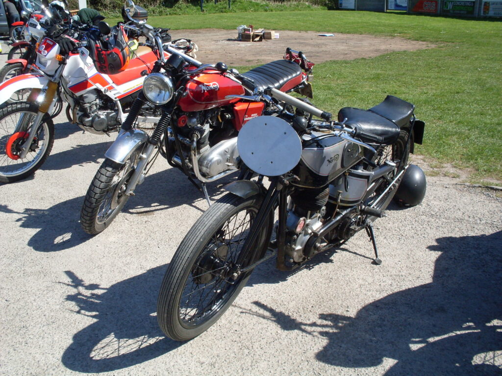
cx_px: 251
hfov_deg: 49.0
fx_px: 551
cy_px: 188
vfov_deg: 37.7
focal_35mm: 38
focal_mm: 6.3
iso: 80
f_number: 8.4
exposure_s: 1/180
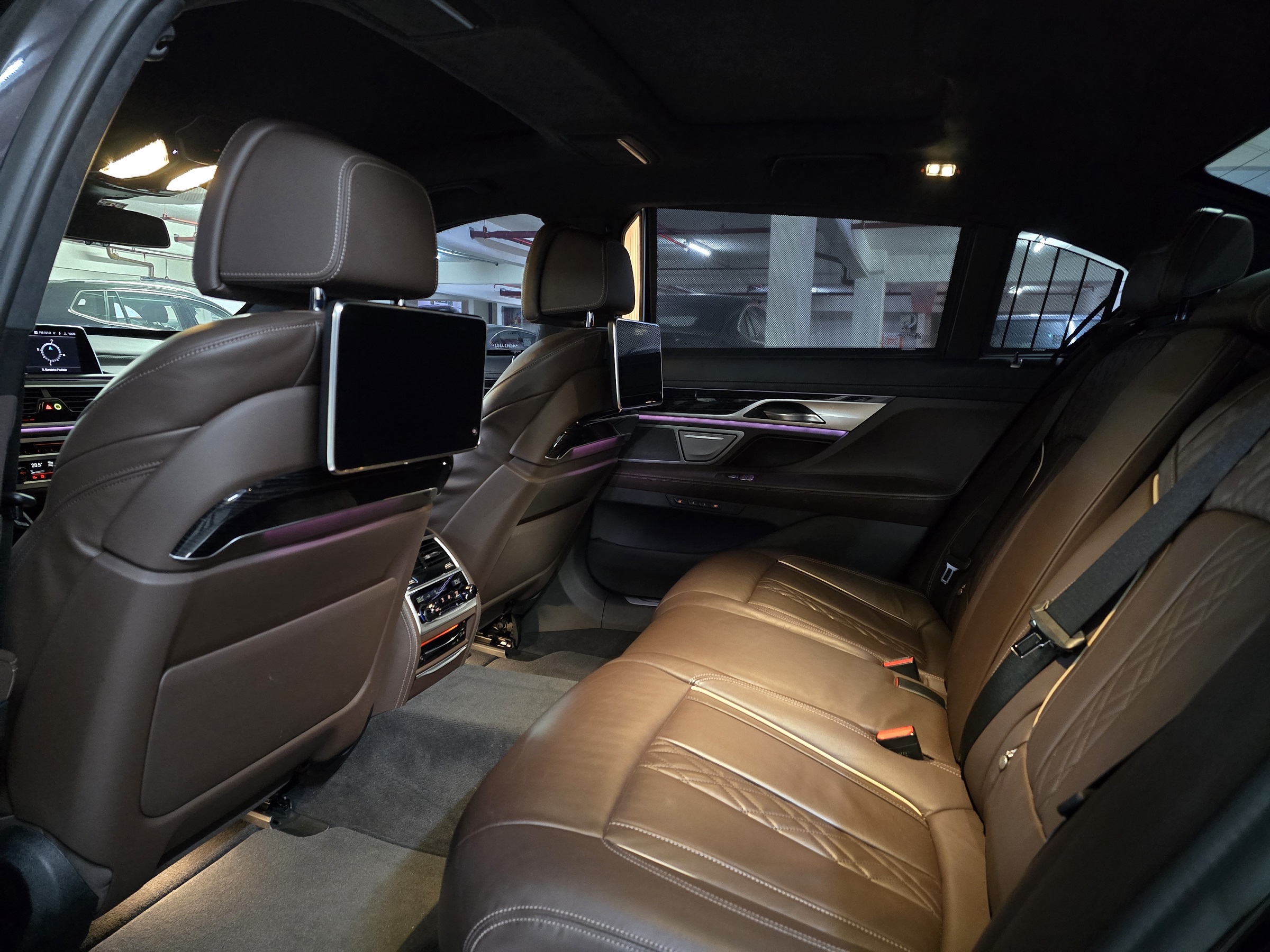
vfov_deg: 58.9
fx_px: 844
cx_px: 635
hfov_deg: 73.9
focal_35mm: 23
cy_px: 476
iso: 2500
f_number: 1.7
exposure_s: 1/15
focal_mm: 6.3
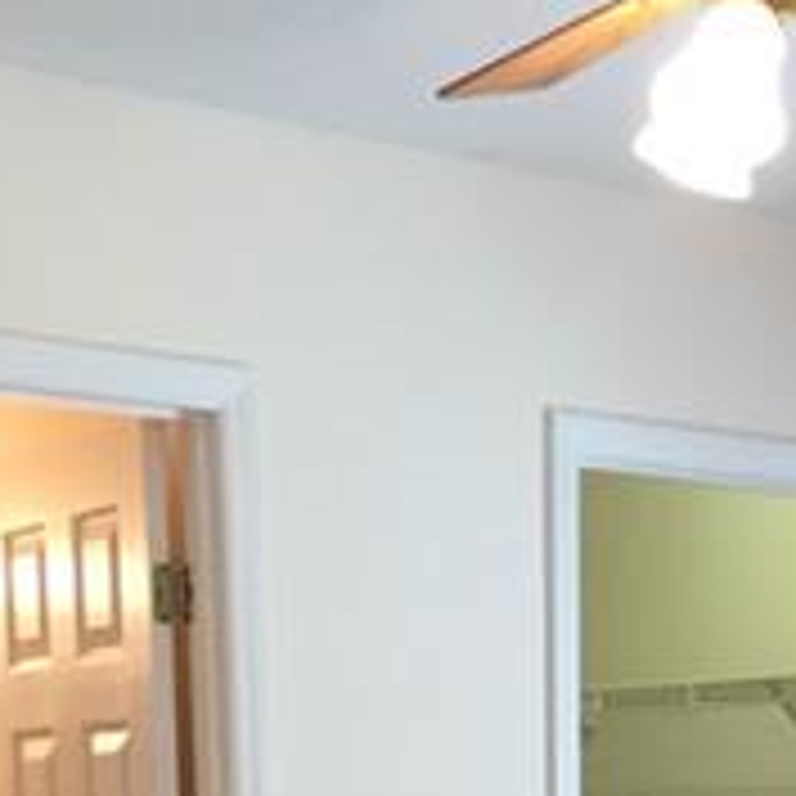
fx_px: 2888
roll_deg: +0.2
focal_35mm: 111
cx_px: 765
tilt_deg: -13.7
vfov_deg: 13.6
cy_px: 1547
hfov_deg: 15.5
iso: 40
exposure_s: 1/30
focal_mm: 4.15
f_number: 2.2
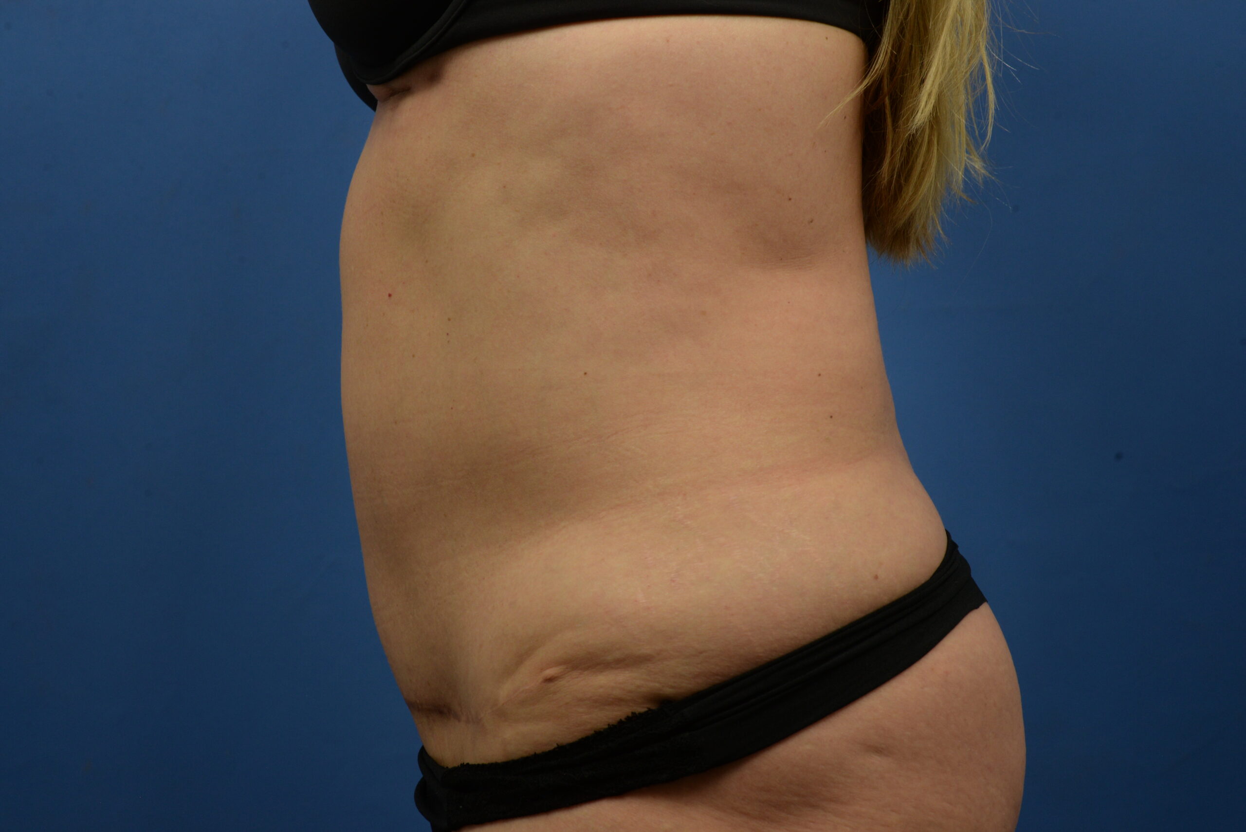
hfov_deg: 33.4
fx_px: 2077
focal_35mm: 60
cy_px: 416
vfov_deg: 22.6
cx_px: 623
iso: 800
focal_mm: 60
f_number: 11
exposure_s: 1/80
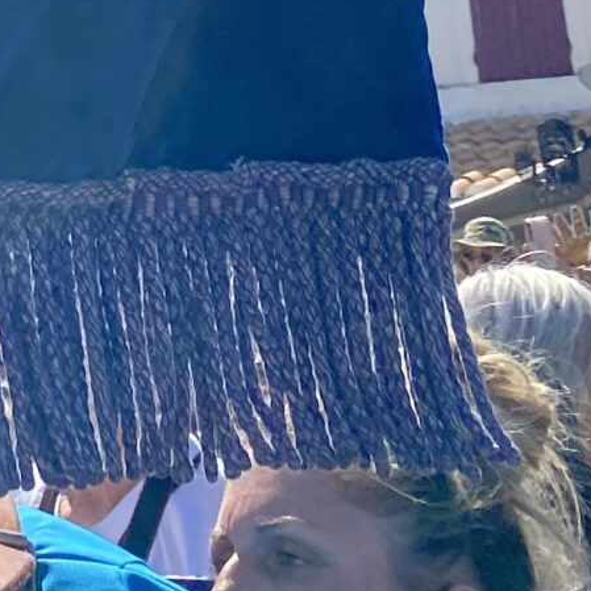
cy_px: -836
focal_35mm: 131
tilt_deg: +24.0
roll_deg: +1.6
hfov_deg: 12.6
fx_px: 2530
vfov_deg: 11.1
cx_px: -329
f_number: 1.8
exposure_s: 1/3040
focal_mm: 4.25
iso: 32
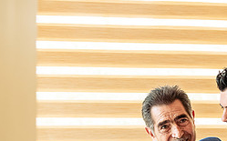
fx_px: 618
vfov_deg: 13.0
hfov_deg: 20.6
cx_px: 171
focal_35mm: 100
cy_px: 119
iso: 1600
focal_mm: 38
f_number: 4
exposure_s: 1/100
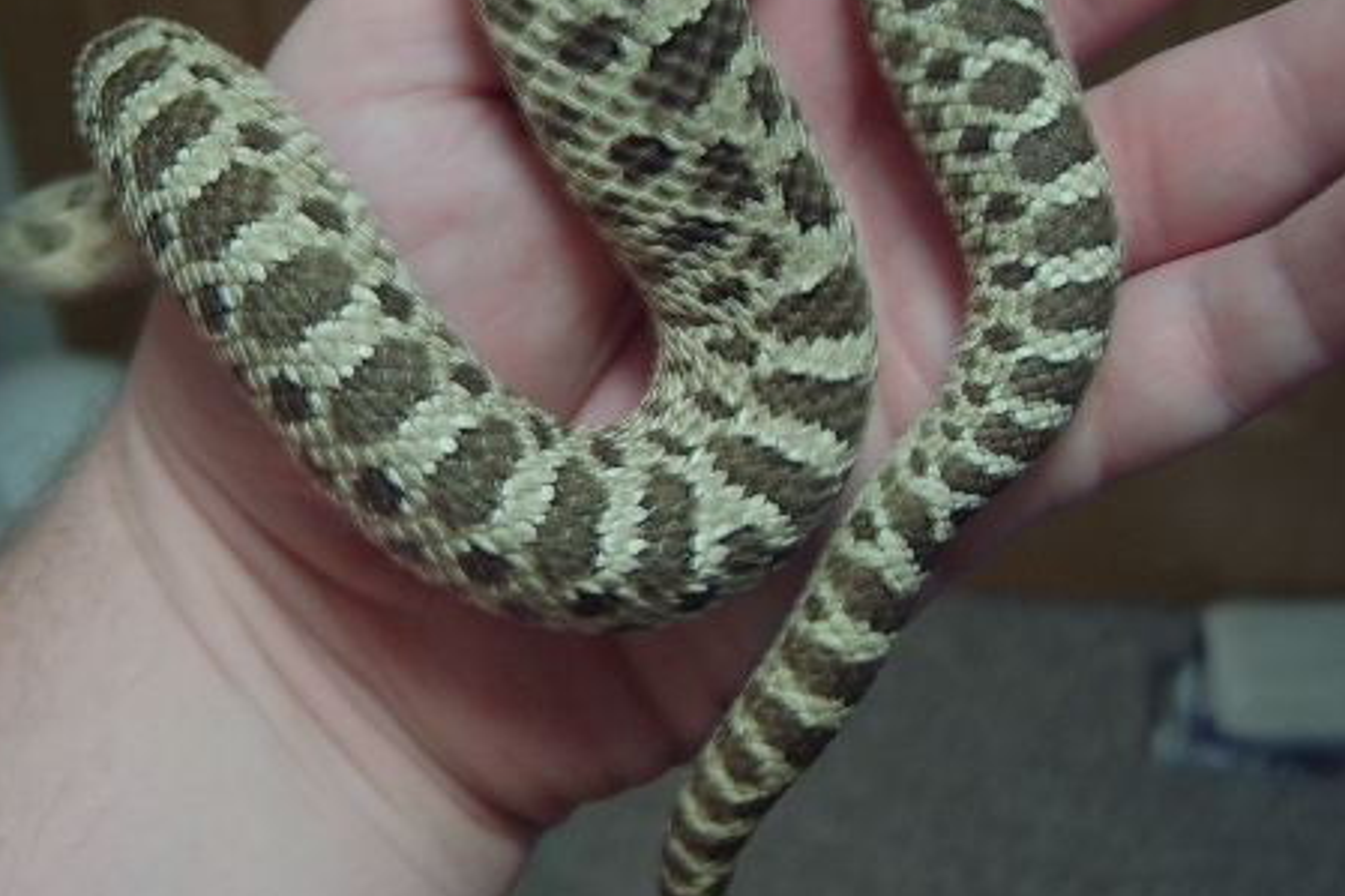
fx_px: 1718
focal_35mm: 46
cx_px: 542
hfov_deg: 42.6
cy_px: 240
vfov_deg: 28.8
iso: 100
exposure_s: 1/4
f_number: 2.7
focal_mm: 8.13
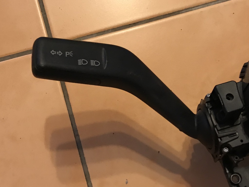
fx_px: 201
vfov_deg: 49.7
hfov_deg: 63.4
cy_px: 94
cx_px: 124
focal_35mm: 28
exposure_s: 1/17
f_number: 1.8
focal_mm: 3.99
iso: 100
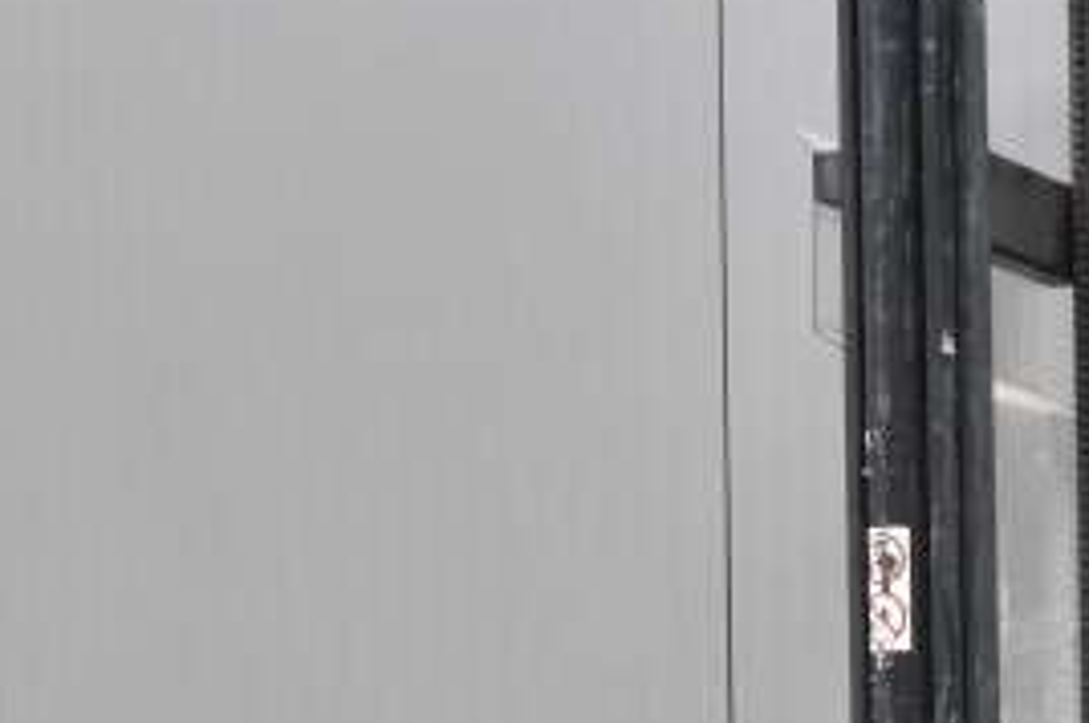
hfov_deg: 14.4
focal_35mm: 141
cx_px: 959
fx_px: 4267
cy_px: 946
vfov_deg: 9.5
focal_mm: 21
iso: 1600
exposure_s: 1/40
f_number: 4.5
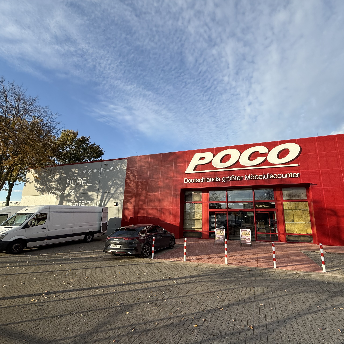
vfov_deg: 84.0
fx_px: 191
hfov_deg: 83.4
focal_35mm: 17
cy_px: 175
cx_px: 197
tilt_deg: +13.2
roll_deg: -1.0
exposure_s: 1/1001
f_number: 2.2
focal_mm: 2.22
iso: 50
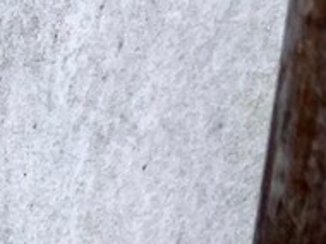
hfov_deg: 7.8
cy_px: 924
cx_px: -828
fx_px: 1853
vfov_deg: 6.3
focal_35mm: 197
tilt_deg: -23.0
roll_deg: -10.9
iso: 32
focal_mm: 4.25
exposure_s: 1/275
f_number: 1.8
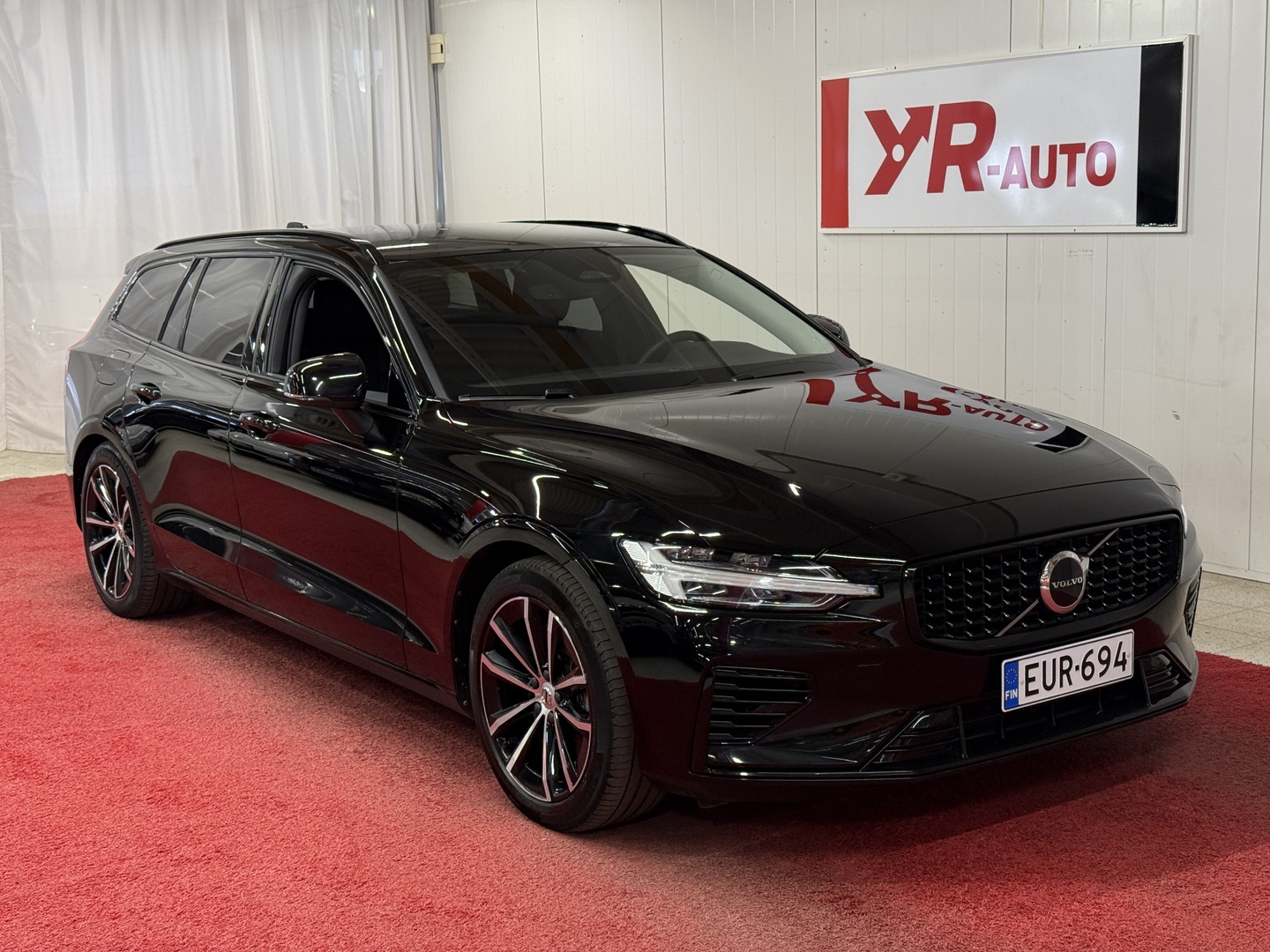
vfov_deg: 30.3
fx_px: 1761
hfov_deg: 39.7
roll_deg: +1.2
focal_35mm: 48
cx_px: 635
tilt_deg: -8.7
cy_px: 476
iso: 125
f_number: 1.78
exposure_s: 1/115
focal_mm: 6.76
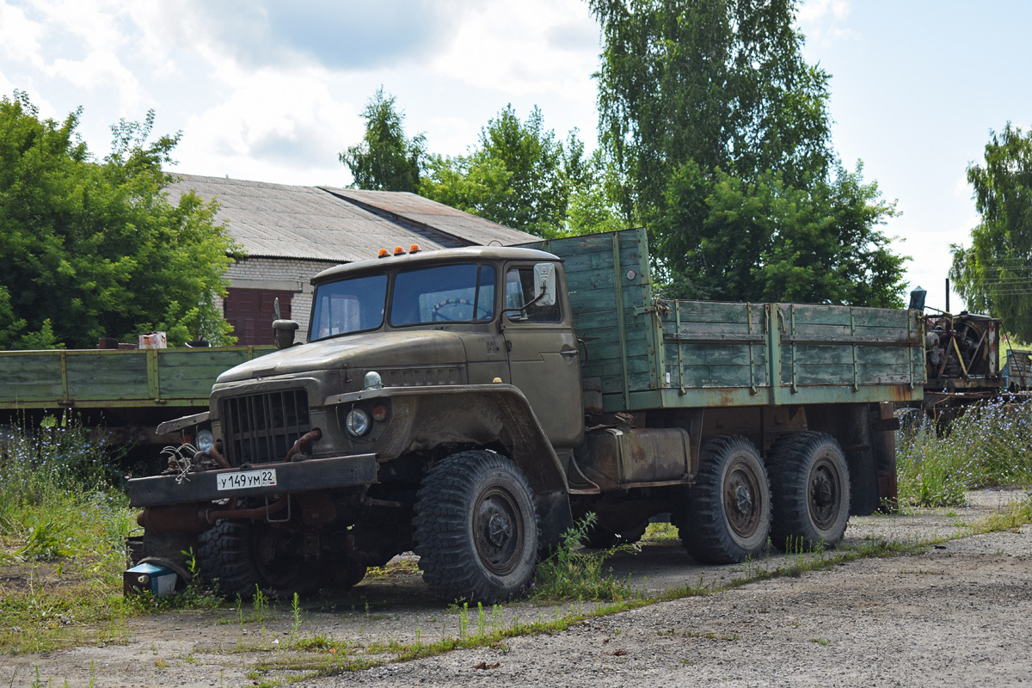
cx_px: 516
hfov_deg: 28.1
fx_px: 2064
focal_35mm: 72
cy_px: 344
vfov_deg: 18.9
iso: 200
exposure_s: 1/640
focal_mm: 48
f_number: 5.6
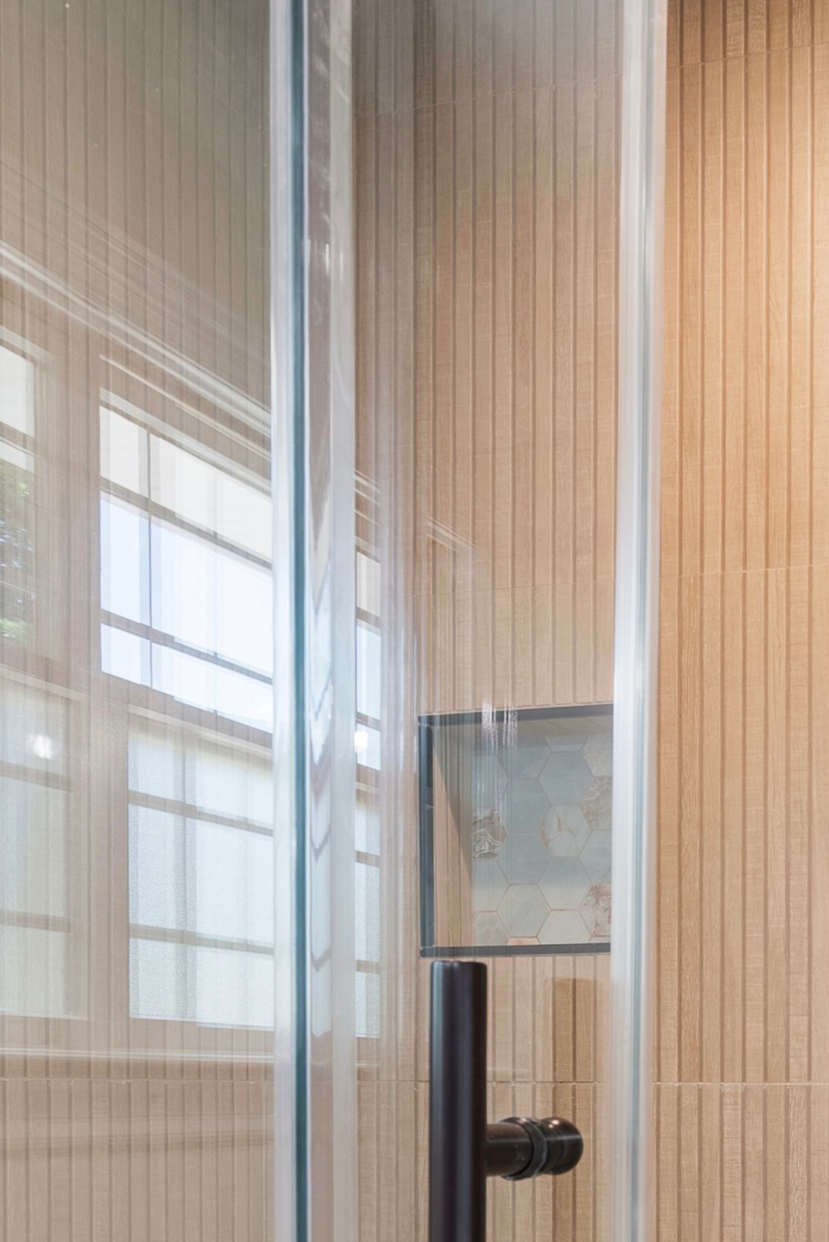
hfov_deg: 28.6
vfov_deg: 41.8
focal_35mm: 41
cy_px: 1212
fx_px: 1415
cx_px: 983
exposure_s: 1/1.25
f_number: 8
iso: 200
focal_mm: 16
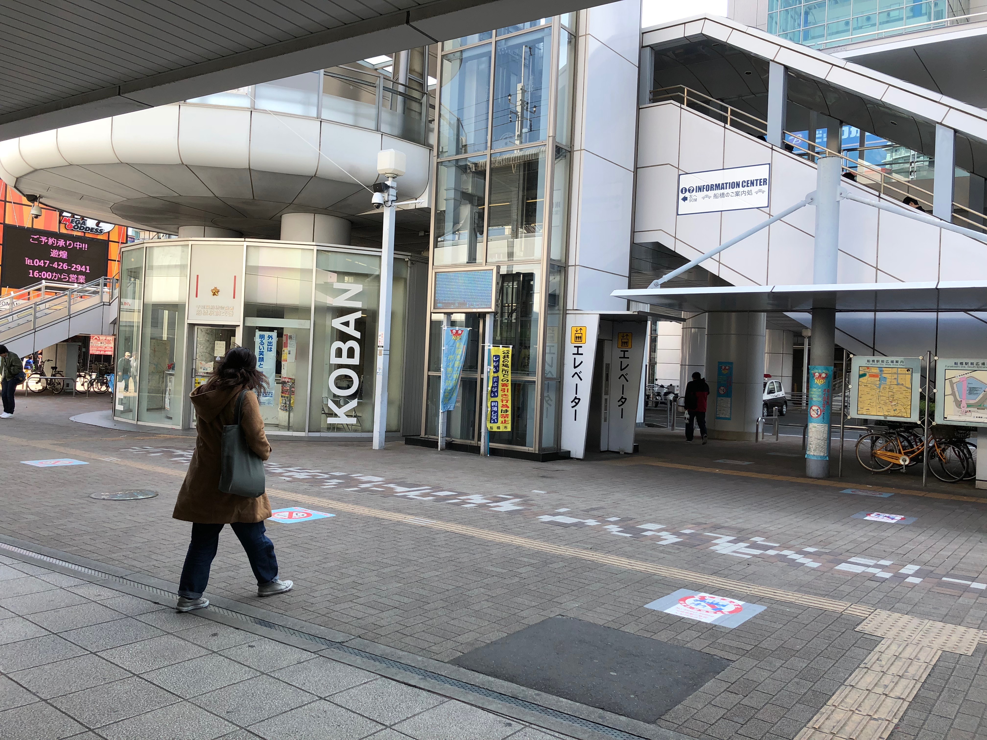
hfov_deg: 61.7
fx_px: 827
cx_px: 494
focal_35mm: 29
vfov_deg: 48.2
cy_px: 370
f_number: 1.8
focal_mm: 3.99
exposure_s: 1/361
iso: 20
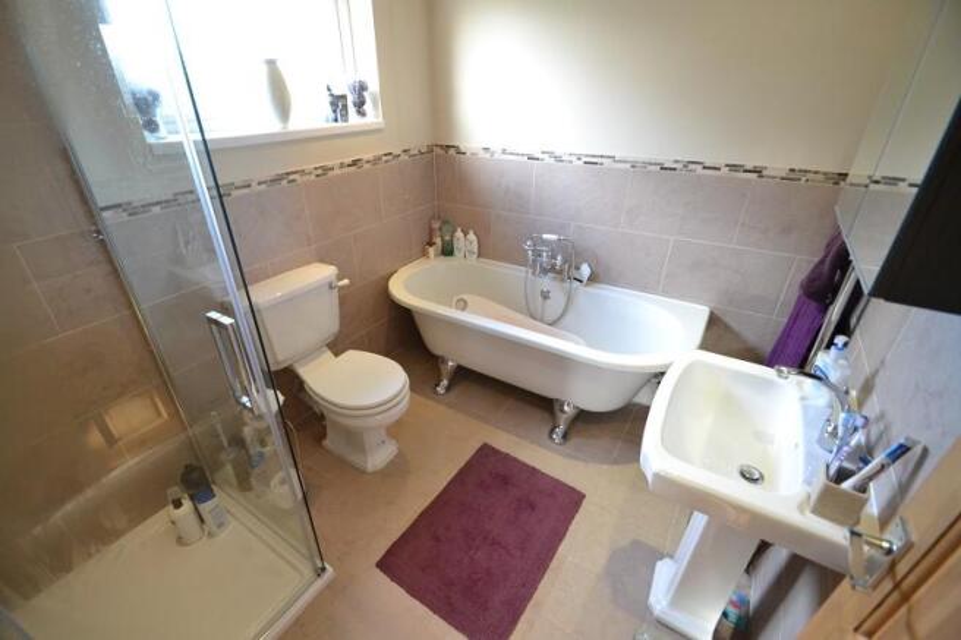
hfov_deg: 100.4
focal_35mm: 15
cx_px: 480
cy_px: 320
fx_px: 400
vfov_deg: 77.3
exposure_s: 1/60
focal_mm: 10
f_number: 3.5
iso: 1800
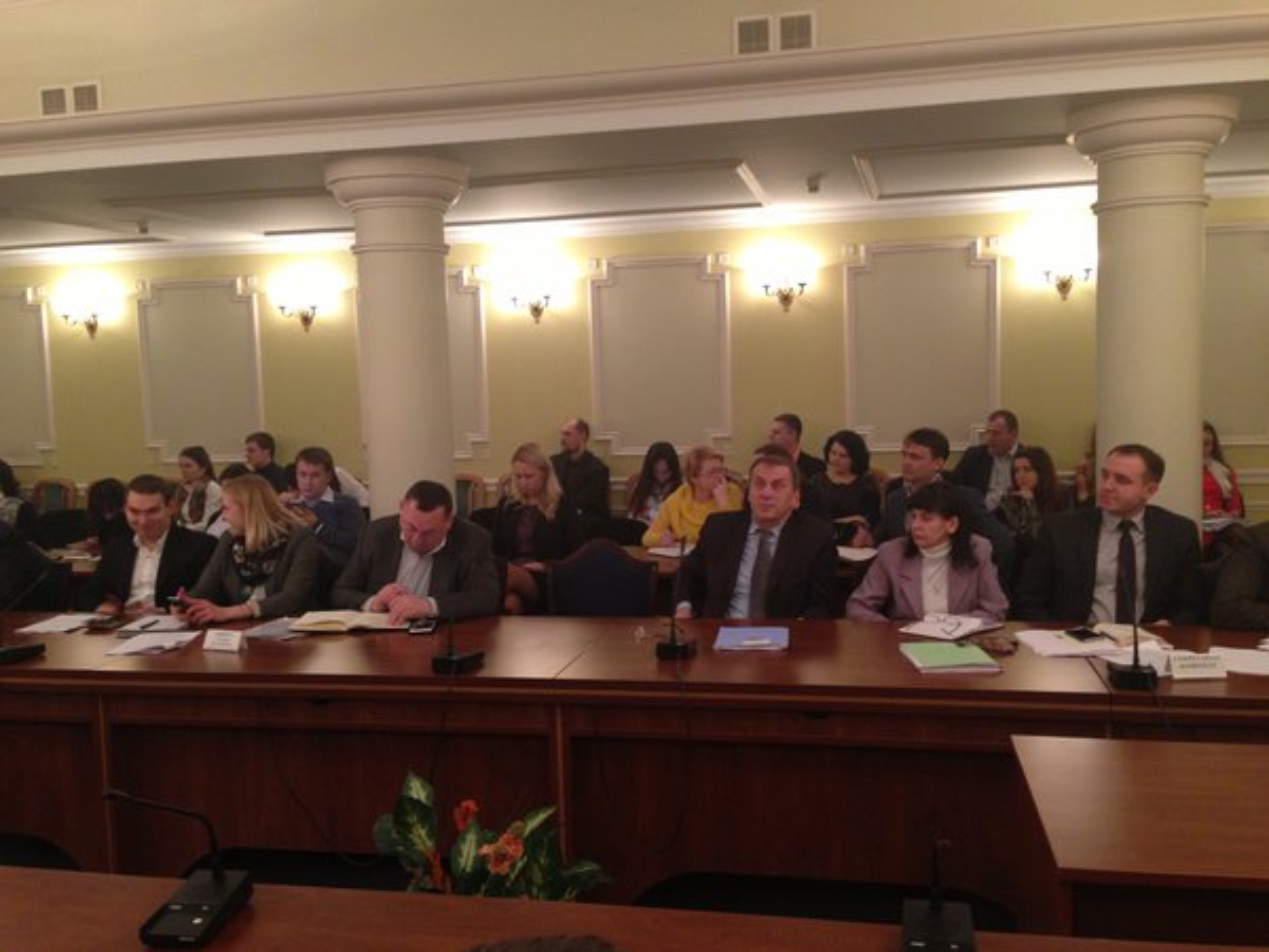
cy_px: 476
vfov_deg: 42.9
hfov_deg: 55.4
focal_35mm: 33
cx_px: 634
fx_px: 1210
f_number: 2.4
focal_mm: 4.13
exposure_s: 1/20
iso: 200
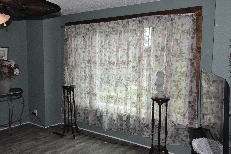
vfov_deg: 36.8
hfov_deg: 53.2
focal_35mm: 36
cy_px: 77
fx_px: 231
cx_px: 116
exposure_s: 1/200
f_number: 18
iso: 3200
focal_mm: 24
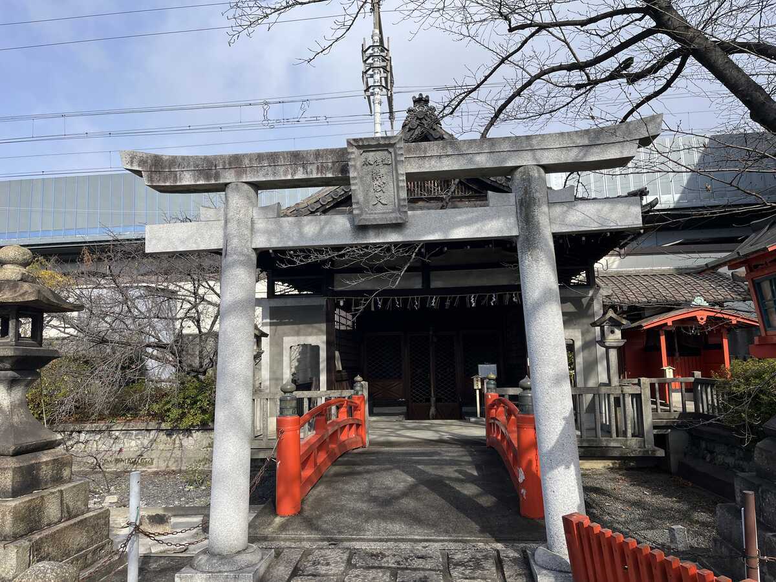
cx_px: 388
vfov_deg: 53.1
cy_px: 291
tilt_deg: +6.5
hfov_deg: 67.3
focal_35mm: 26
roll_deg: +1.0
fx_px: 583
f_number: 1.6
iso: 50
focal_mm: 5.1
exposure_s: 1/2410
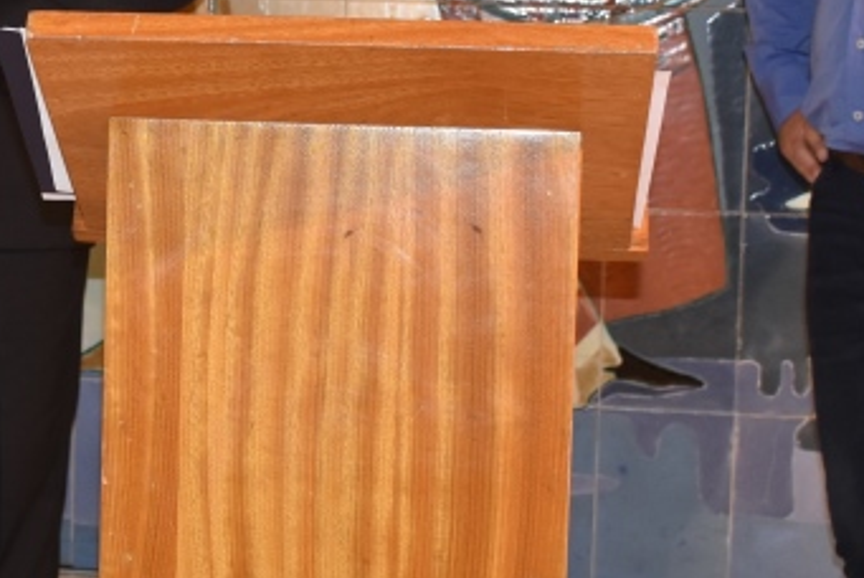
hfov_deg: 19.4
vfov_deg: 13.2
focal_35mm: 104
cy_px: 110
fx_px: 2486
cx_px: 106
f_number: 3.8
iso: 640
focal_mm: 23
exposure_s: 1/60
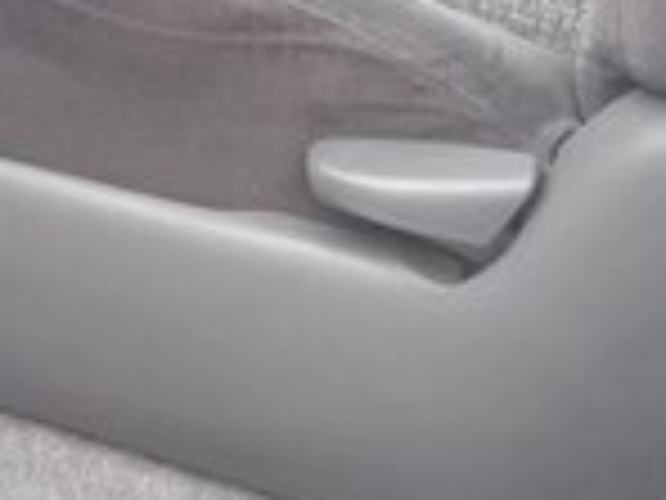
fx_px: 2405
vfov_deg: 11.1
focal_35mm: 125
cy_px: -376
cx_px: -63
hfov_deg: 15.4
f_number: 1.9
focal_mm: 3.7
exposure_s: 1/128
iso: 40
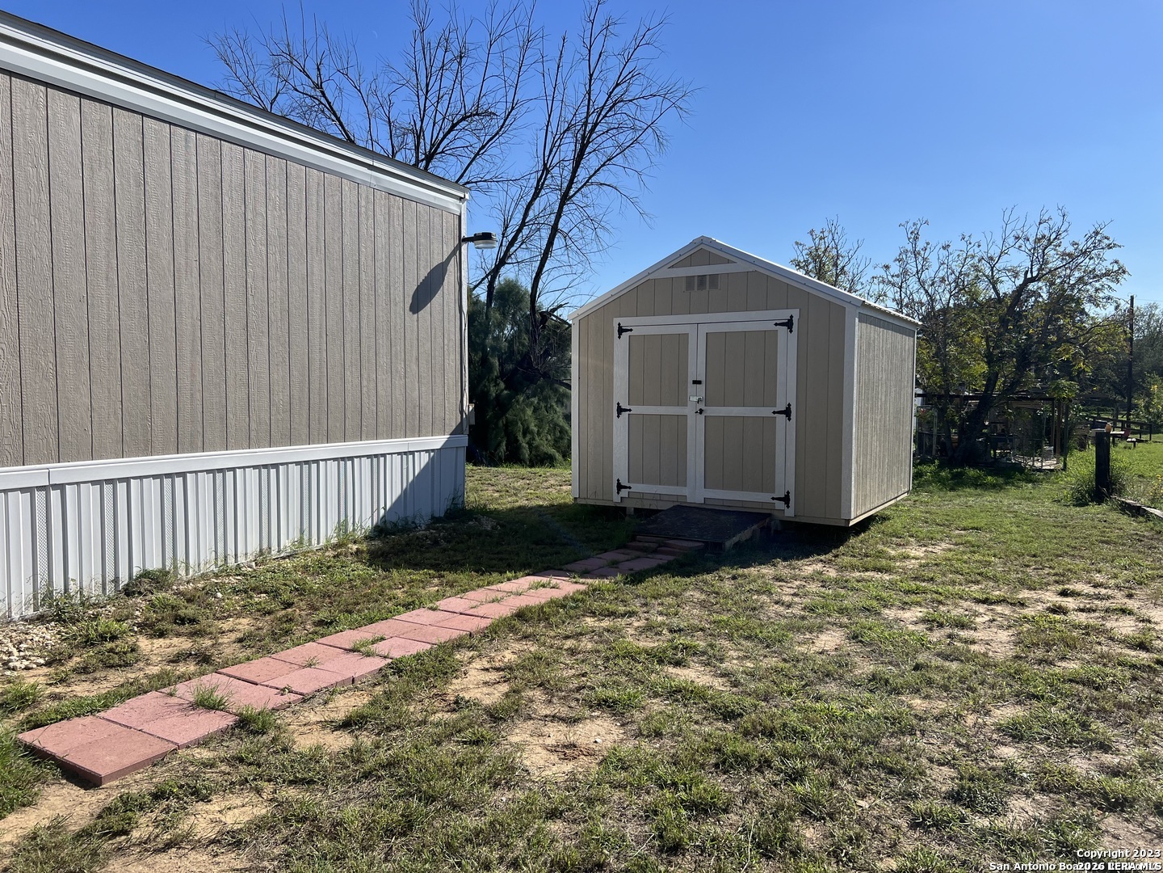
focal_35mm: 26
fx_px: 874
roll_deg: +1.2
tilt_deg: -2.6
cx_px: 582
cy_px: 436
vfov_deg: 53.1
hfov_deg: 67.3
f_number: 1.5
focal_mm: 5.7
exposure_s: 1/5319
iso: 50
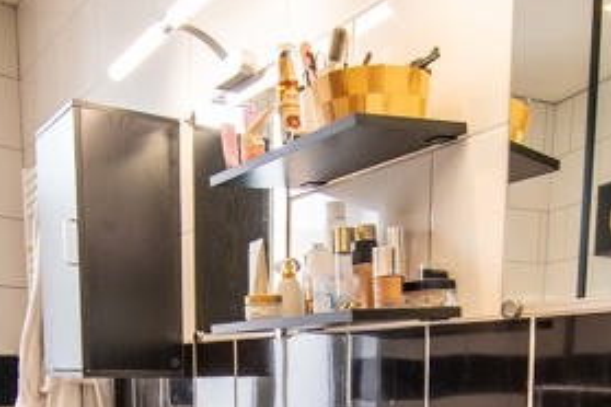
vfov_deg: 27.8
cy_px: 472
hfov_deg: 45.4
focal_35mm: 43
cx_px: 300
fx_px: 730
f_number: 4.5
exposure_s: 1/60
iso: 800
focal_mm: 10
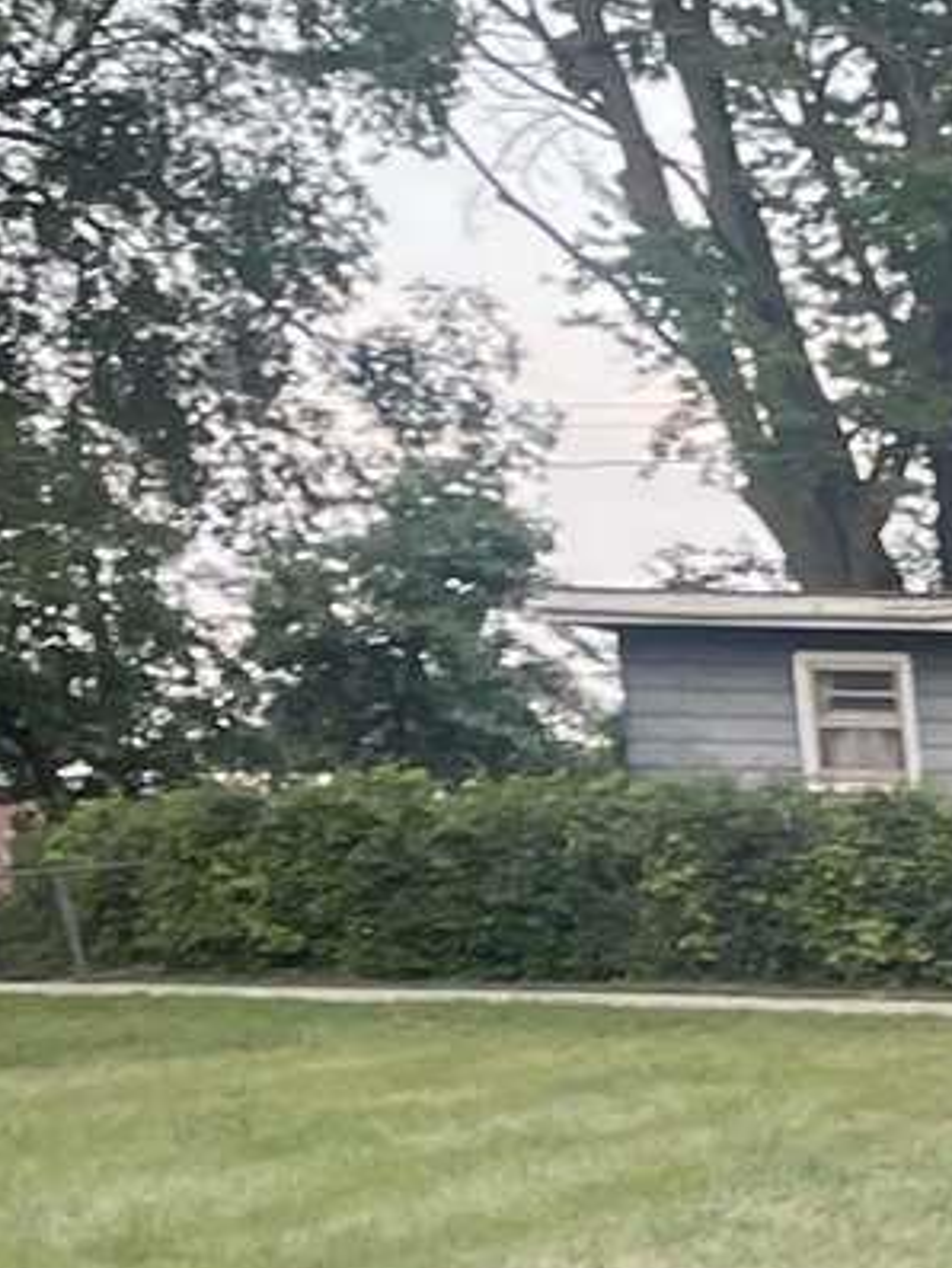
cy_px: 2750
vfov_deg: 11.4
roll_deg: -1.3
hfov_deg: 8.5
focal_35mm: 151
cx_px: 2725
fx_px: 5534
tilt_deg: -15.3
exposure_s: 1/165
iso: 32
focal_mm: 4.2
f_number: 1.6
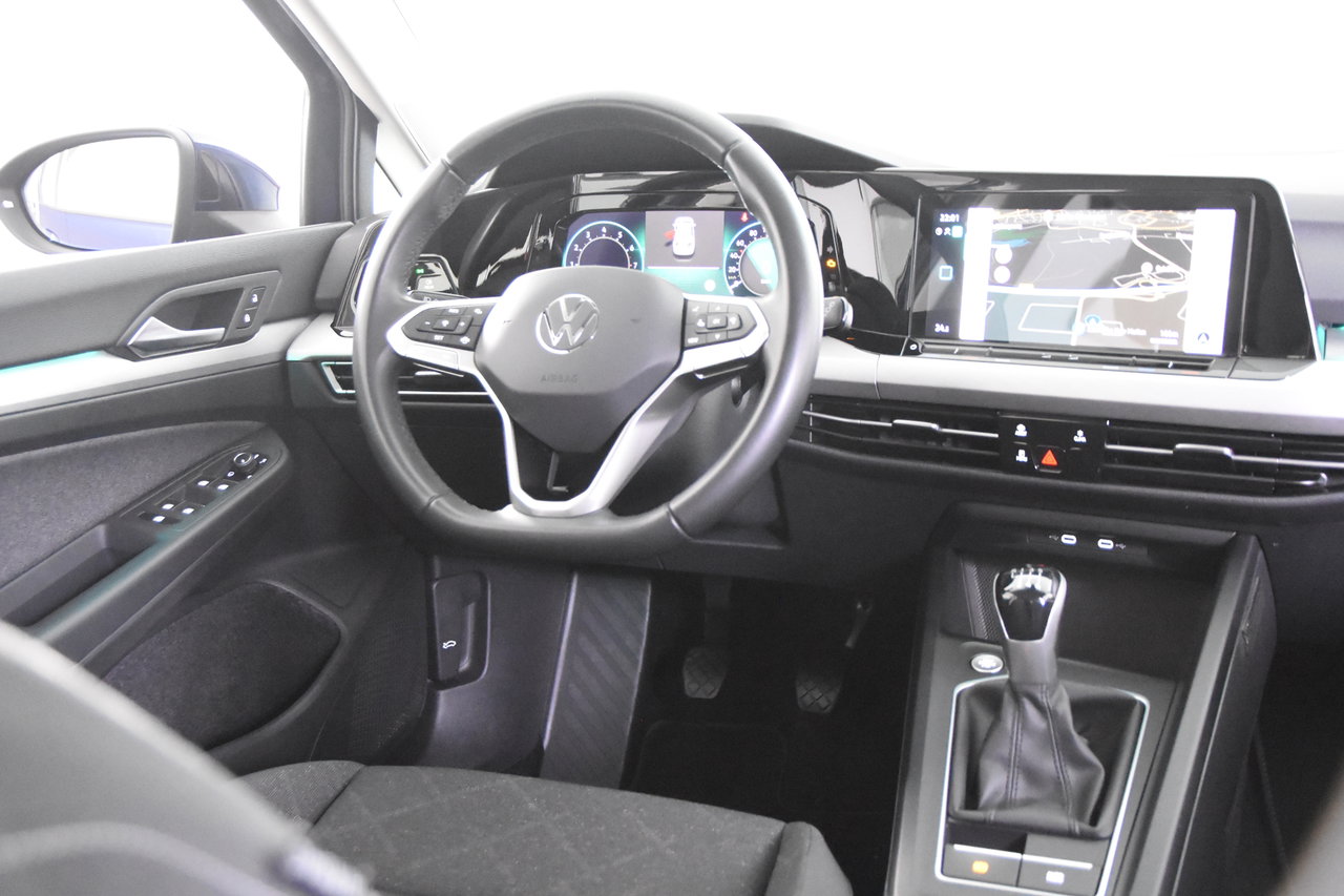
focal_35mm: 39
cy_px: 448
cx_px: 672
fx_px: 1456
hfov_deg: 49.6
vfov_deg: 34.2
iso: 10000
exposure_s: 1/40
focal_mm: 26
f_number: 3.2
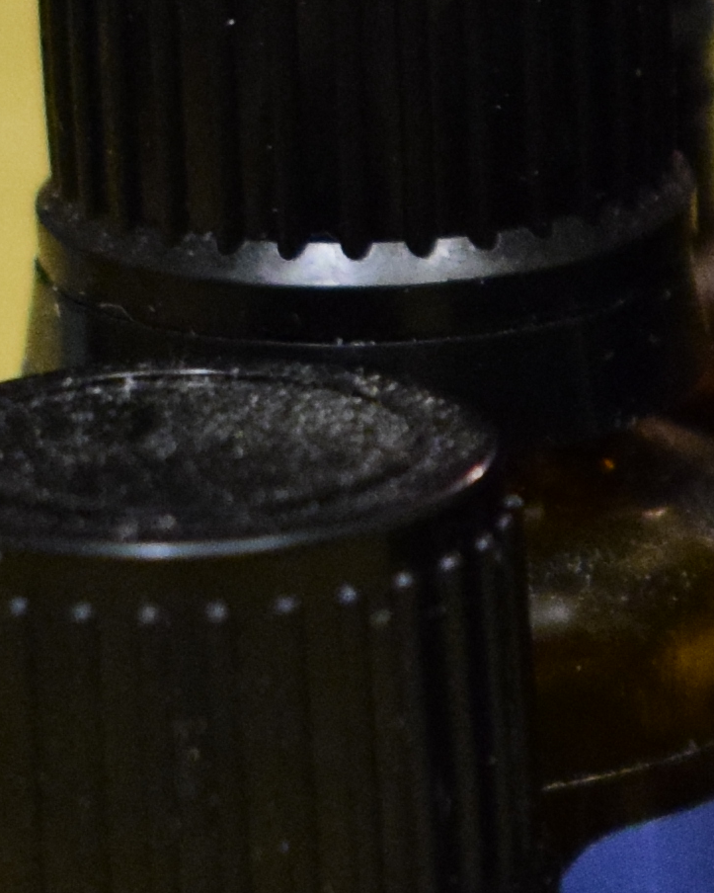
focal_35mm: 327
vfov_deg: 5.8
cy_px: 1389
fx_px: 8642
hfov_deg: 4.7
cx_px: 1453
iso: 2500
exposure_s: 1/60
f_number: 4.5
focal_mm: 35
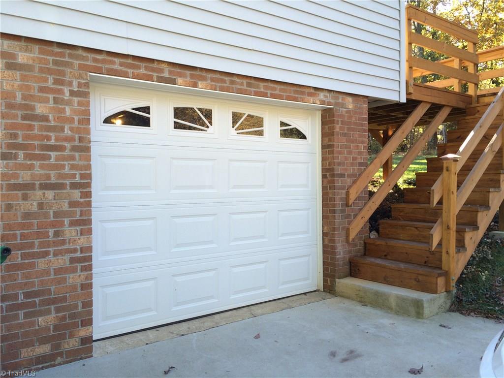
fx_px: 422
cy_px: 189
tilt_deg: -1.7
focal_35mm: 29
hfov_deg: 61.7
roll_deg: +1.4
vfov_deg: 48.2
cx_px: 252
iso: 32
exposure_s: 1/123
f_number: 2.2
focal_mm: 4.15
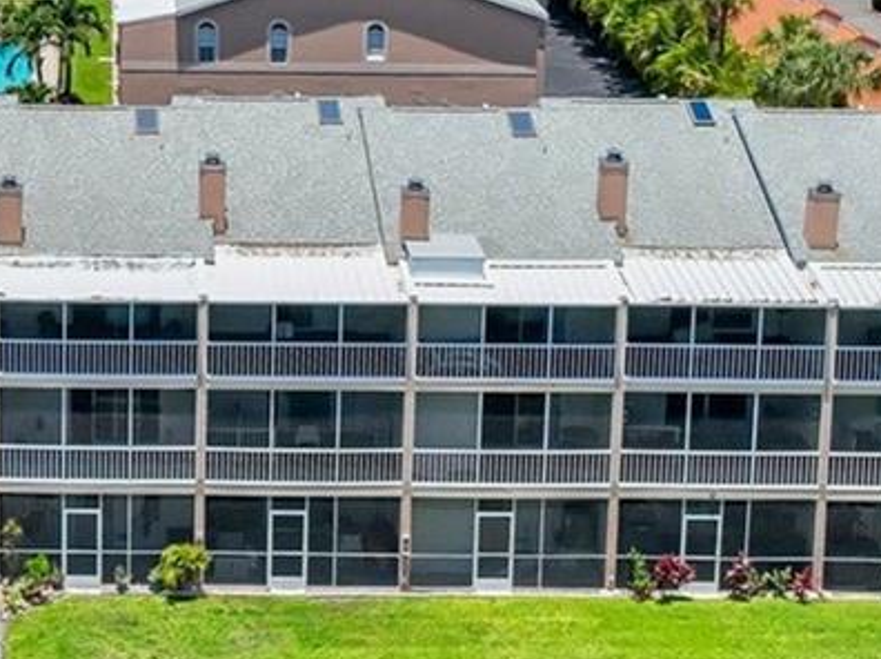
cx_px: -122
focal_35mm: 97
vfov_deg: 15.1
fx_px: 2466
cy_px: 512
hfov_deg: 19.3
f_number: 2.8
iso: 400
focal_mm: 12.3
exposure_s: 1/8000
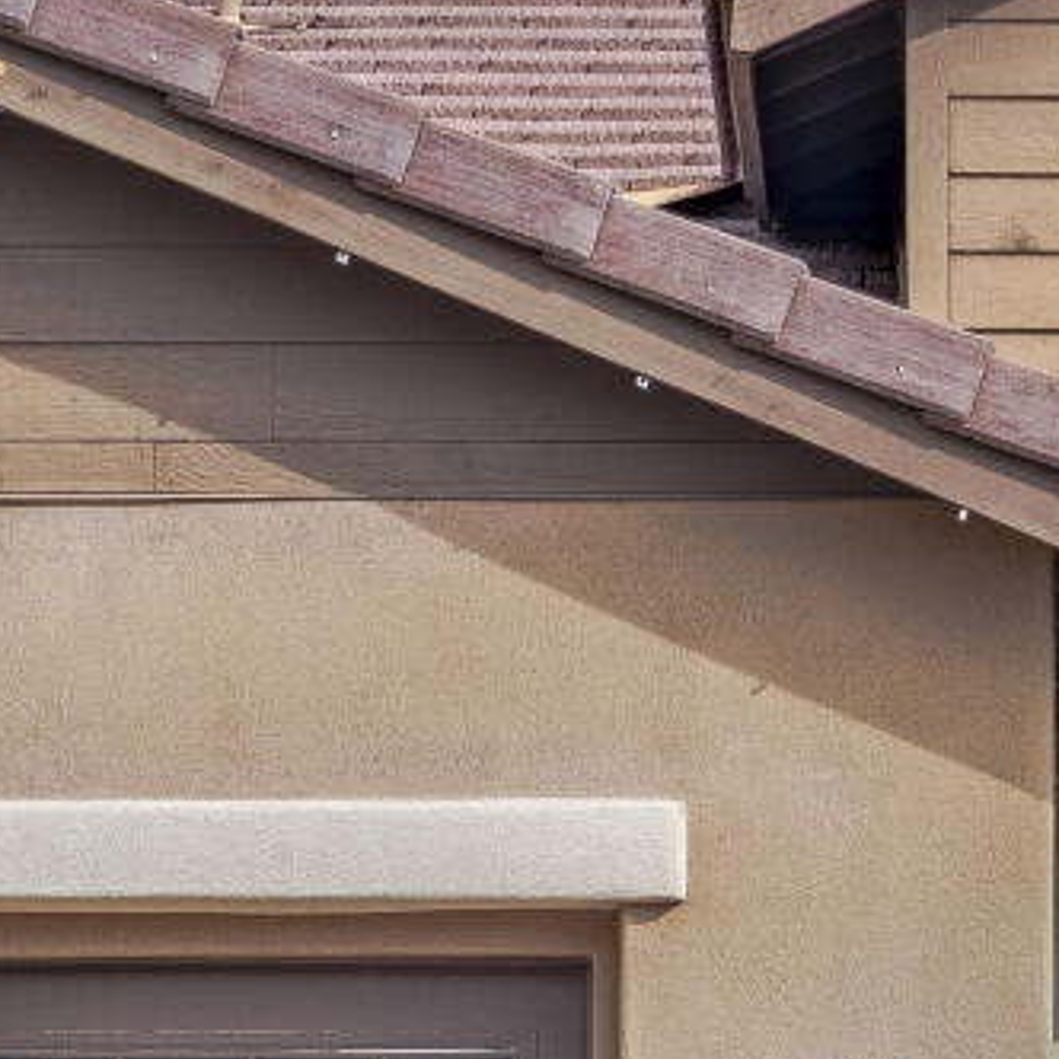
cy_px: 1415
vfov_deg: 5.7
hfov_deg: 5.7
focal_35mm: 307
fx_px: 10626
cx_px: 931
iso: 160
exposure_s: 1/8000
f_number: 8
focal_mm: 40
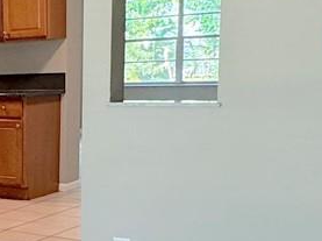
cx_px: -188
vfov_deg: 18.1
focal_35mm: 81
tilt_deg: -8.6
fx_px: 752
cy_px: 180
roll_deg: +2.2
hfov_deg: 20.1
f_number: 2.2
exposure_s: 1/120
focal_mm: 2.22
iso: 250
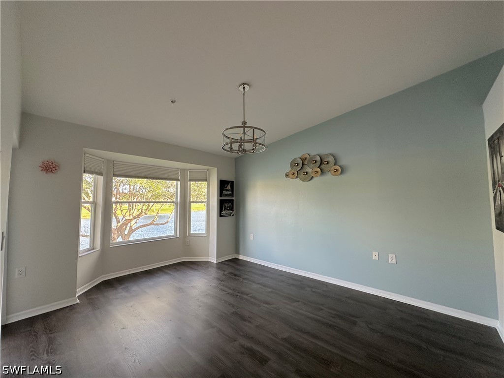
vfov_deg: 85.7
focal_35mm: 14
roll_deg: +0.2
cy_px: 189
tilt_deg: +3.4
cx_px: 252
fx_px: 204
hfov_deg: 102.1
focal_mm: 2.22
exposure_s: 1/120
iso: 160
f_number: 2.2
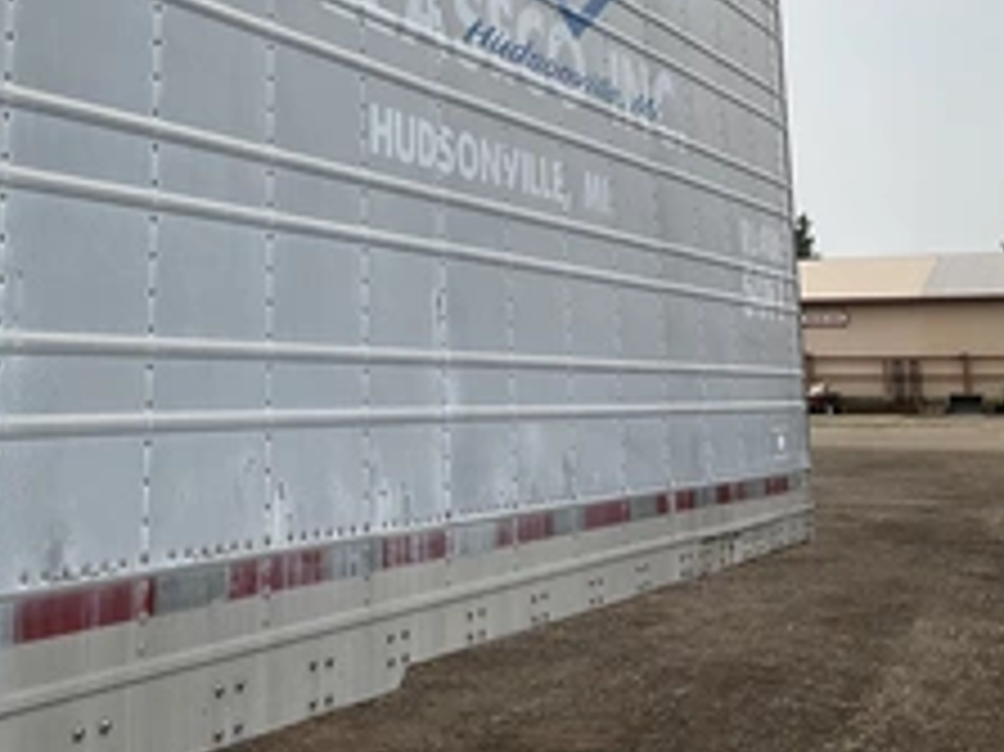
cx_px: 225
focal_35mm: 52
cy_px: 99
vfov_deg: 27.2
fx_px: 1507
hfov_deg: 35.8
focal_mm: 3
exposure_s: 1/1144
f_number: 1.8
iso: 25
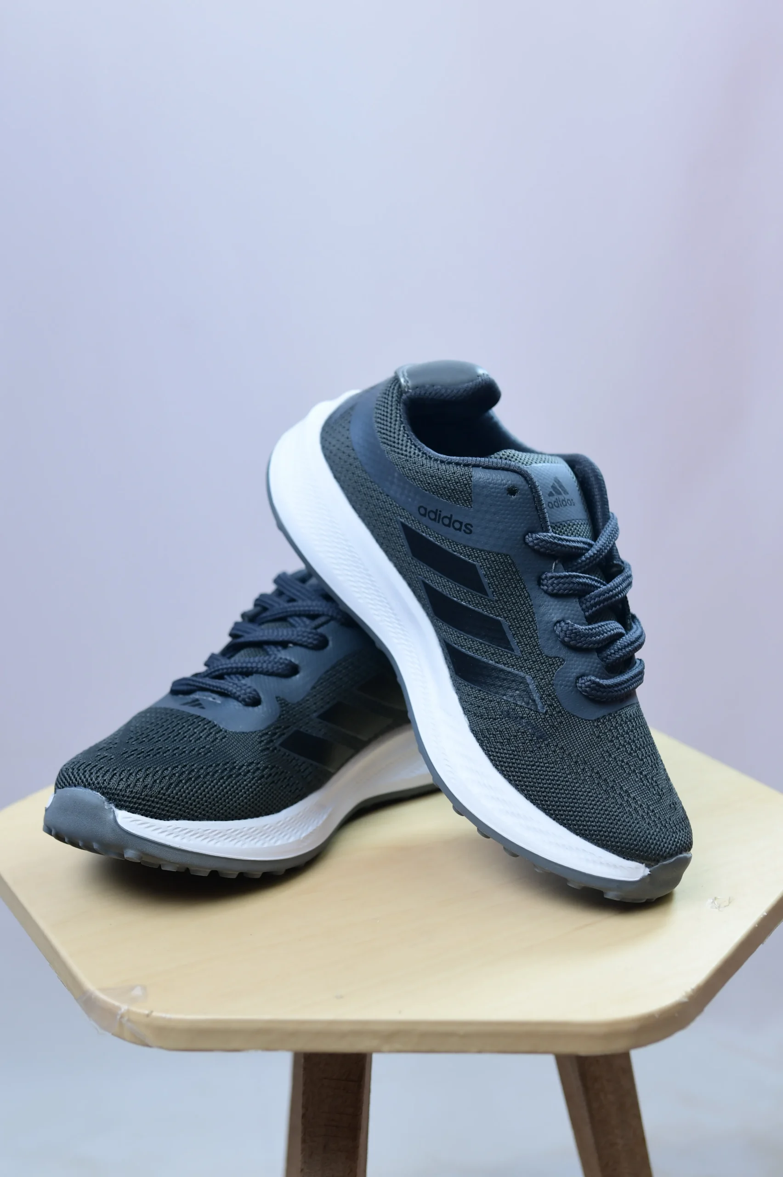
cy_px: 588
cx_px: 392
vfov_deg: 38.2
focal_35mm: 52
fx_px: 1698
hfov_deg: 26.0
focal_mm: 35
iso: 250
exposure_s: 1/125
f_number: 3.5
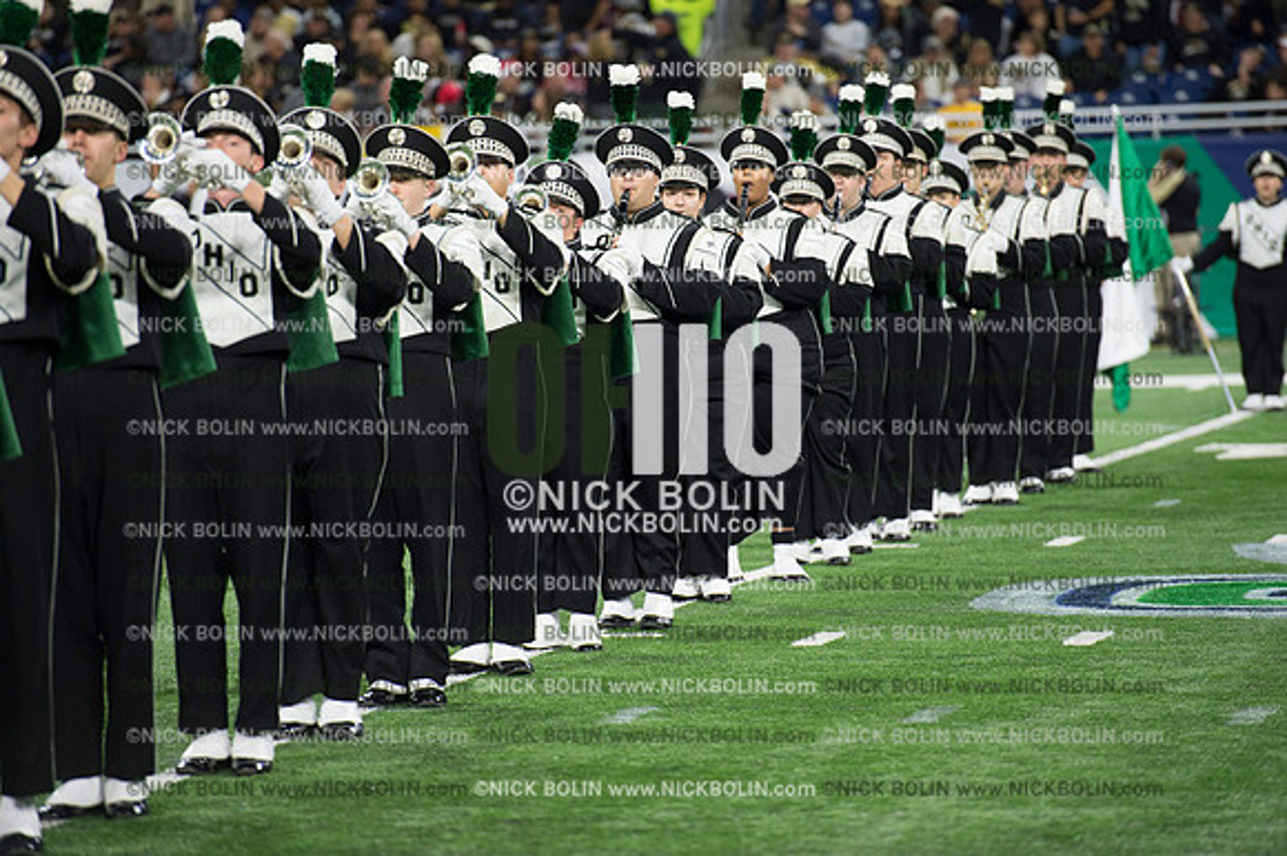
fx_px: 7146
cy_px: 428
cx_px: 644
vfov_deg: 6.9
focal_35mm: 200
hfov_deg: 10.3
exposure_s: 1/1000
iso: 2500
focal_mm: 200
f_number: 3.5
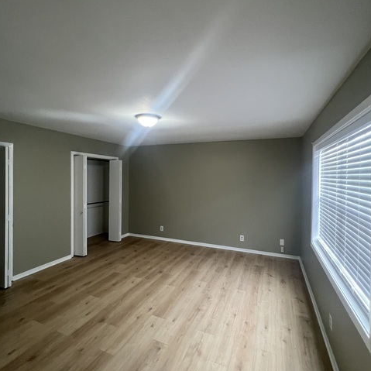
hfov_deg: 87.4
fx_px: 194
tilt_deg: -4.0
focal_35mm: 16
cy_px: 180
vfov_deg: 87.4
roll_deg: +1.8
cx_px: 189
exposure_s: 1/60
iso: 200
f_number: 1.8
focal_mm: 1.57
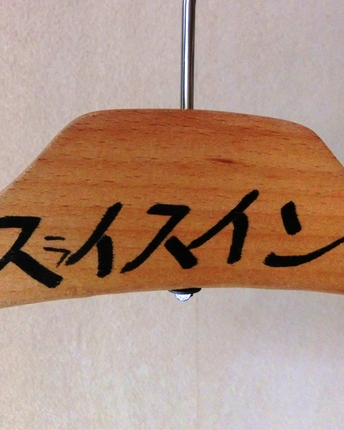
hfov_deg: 45.7
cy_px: 211
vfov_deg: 55.7
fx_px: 407
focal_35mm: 32
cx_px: 155
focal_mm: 4.24
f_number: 3
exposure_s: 1/125
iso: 800
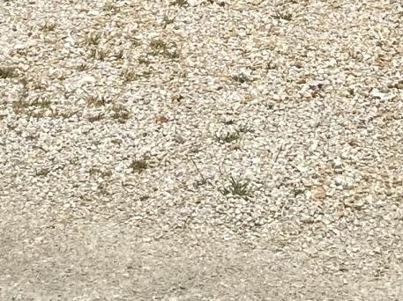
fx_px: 2140
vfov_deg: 7.2
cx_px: 342
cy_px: -574
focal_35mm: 184
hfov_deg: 10.7
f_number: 1.8
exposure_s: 1/4000
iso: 25
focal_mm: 3.99
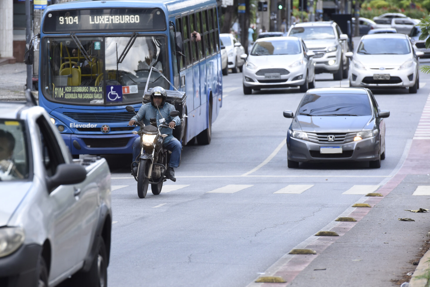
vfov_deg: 5.3
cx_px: 160
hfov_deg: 8.0
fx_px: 3093
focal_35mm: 259
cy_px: 120
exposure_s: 1/1250
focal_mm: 200
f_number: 5.6
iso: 1250
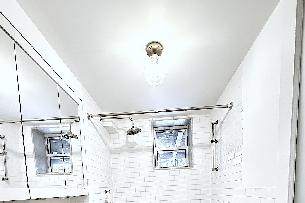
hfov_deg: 84.0
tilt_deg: -4.9
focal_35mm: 20
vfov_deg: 49.5
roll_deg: +2.2
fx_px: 169
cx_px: 149
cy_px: 206
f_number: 2.2
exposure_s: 1/40
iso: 1000
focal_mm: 2.22
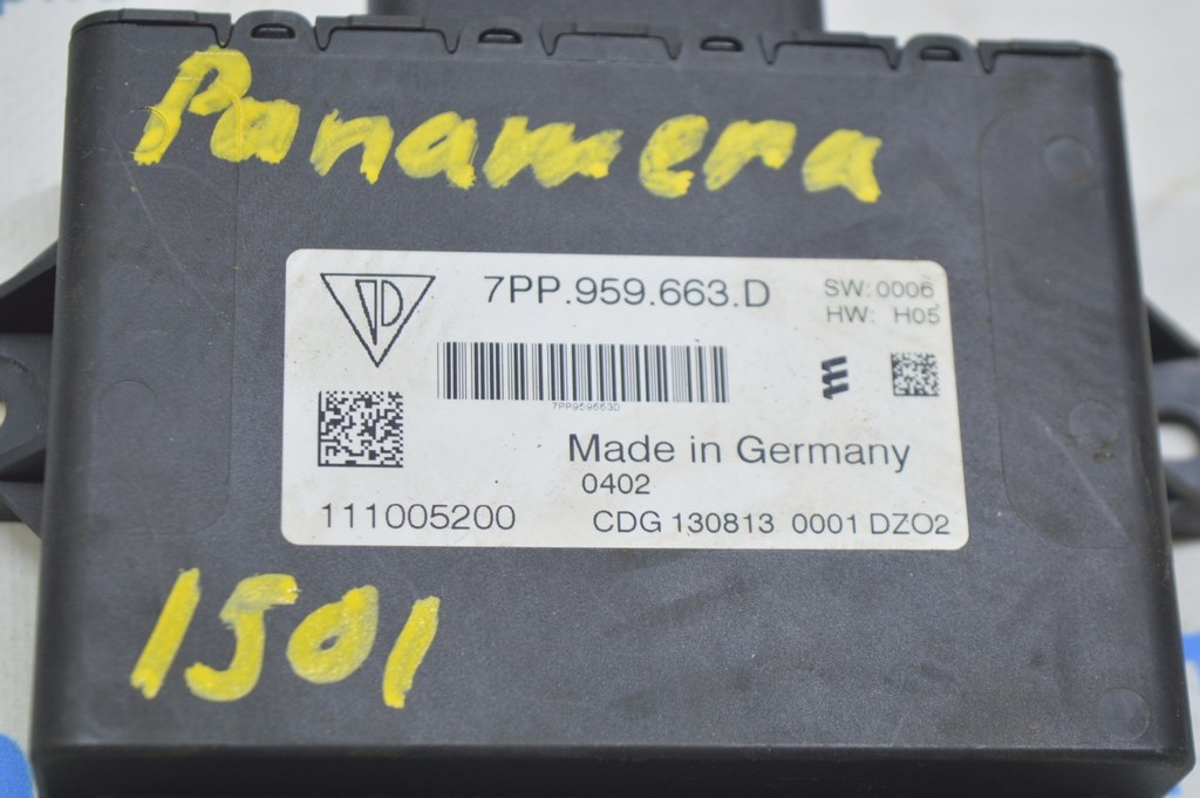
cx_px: 600
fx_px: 2748
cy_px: 399
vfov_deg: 16.5
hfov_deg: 24.6
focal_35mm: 82
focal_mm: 55
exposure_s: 1/20
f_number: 5.6
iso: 400
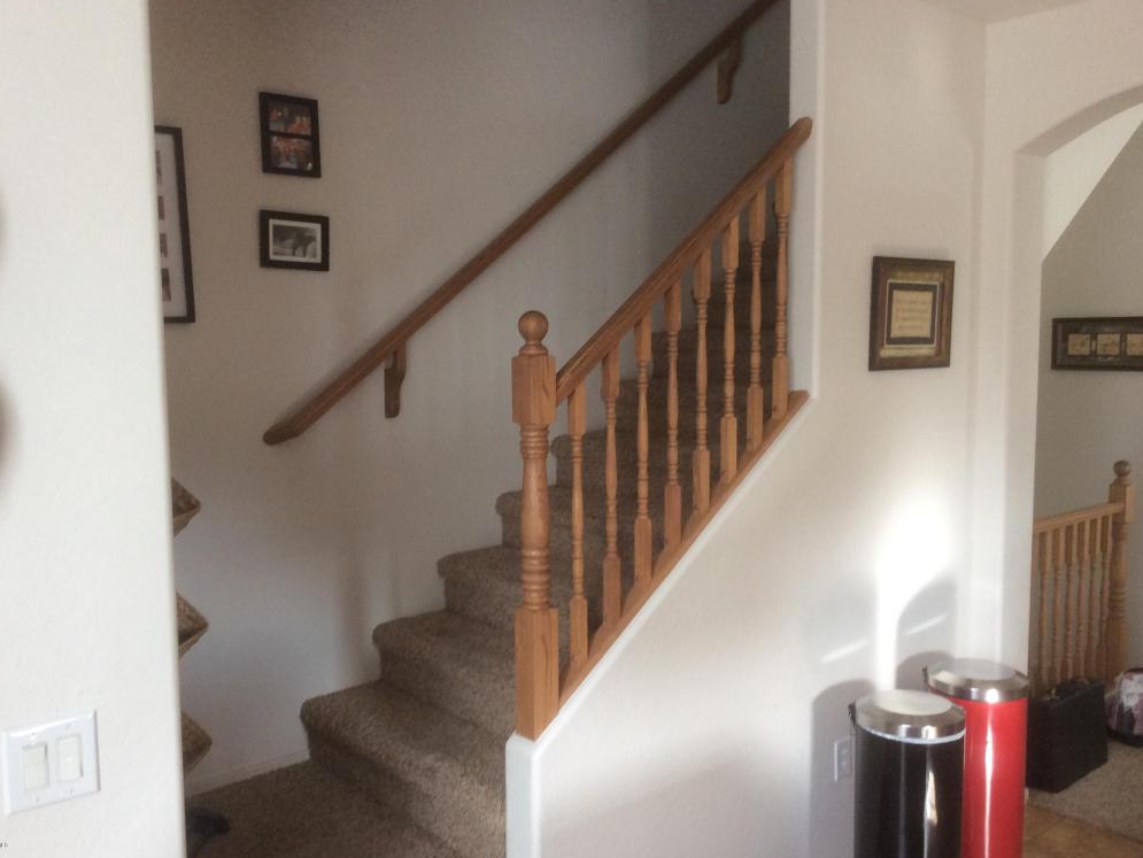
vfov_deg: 43.0
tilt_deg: -6.3
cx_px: 563
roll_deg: +0.4
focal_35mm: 33
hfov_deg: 55.3
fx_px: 1090
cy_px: 432
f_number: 2.4
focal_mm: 3.3
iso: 64
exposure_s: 1/24
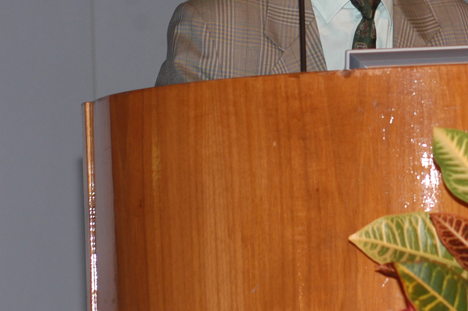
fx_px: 3740
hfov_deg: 7.2
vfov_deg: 4.8
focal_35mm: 288
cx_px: 360
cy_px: -21
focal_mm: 70
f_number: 4
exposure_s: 1/60
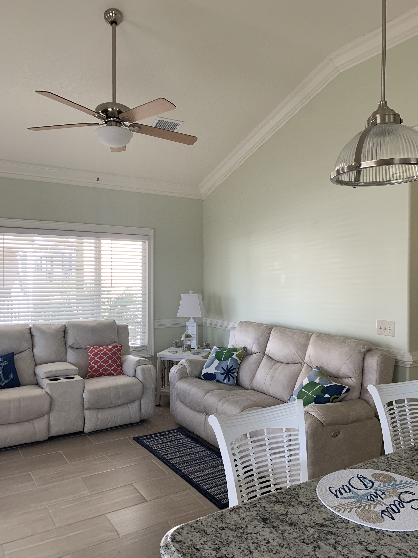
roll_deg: +0.0
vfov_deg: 65.3
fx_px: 435
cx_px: 215
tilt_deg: -1.7
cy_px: 286
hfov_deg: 51.3
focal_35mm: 27
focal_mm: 4.25
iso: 100
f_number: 1.8
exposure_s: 1/88
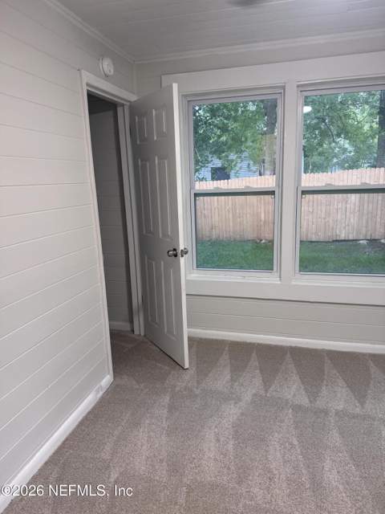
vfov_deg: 71.6
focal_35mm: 24
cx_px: 192
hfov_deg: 56.8
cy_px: 257
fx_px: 356
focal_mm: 6.76
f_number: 1.78
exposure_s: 1/60
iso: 125
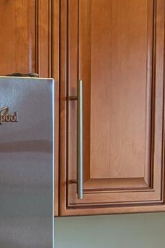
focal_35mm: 153
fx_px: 1051
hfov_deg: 9.0
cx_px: 73
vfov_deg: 13.2
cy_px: 268
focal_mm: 5.43
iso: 40
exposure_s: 1/30
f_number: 1.89
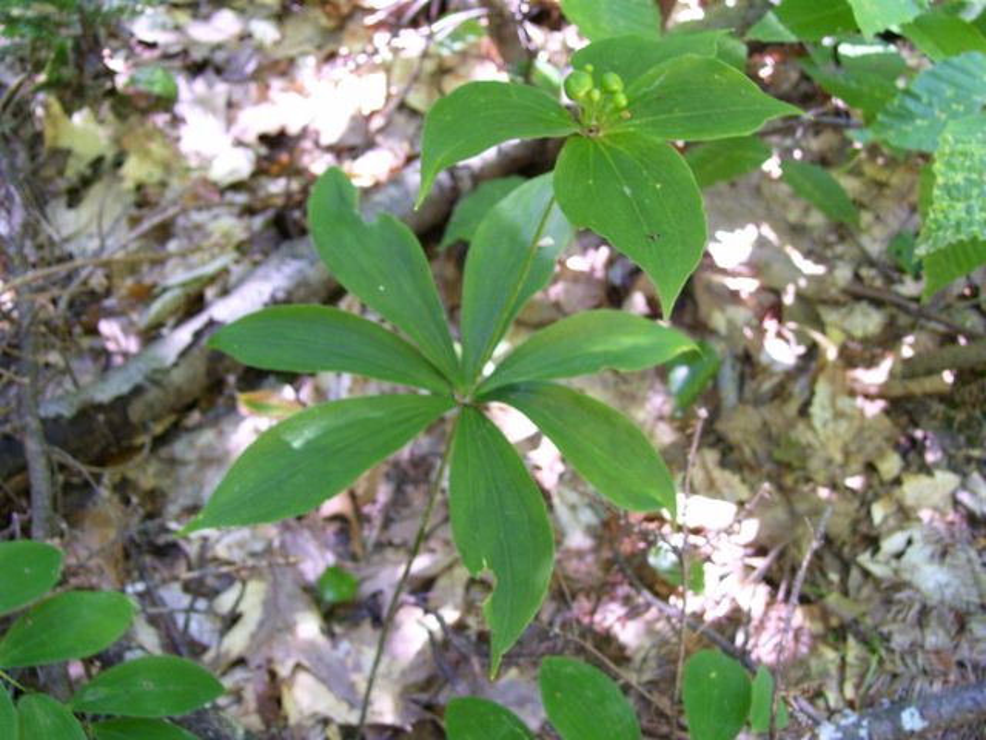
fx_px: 1310
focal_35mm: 46
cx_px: 493
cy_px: 370
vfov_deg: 31.5
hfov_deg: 41.2
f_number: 3
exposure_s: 1/20
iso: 160
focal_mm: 7.6
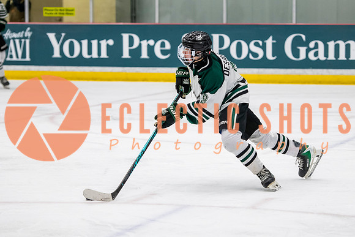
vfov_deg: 8.5
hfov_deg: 12.7
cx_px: 195
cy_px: 118
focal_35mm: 162
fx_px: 1597
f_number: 3.2
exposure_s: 1/640
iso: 2000
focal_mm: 112
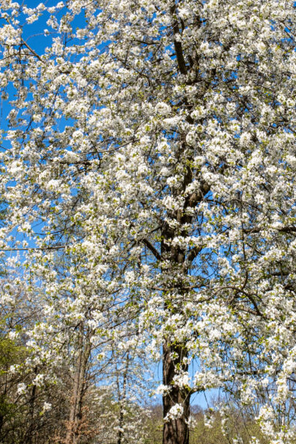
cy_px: 158
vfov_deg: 26.2
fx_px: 950
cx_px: 250
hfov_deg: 17.5
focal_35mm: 77
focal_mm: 29.3
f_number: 10
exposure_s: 1/250
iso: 160
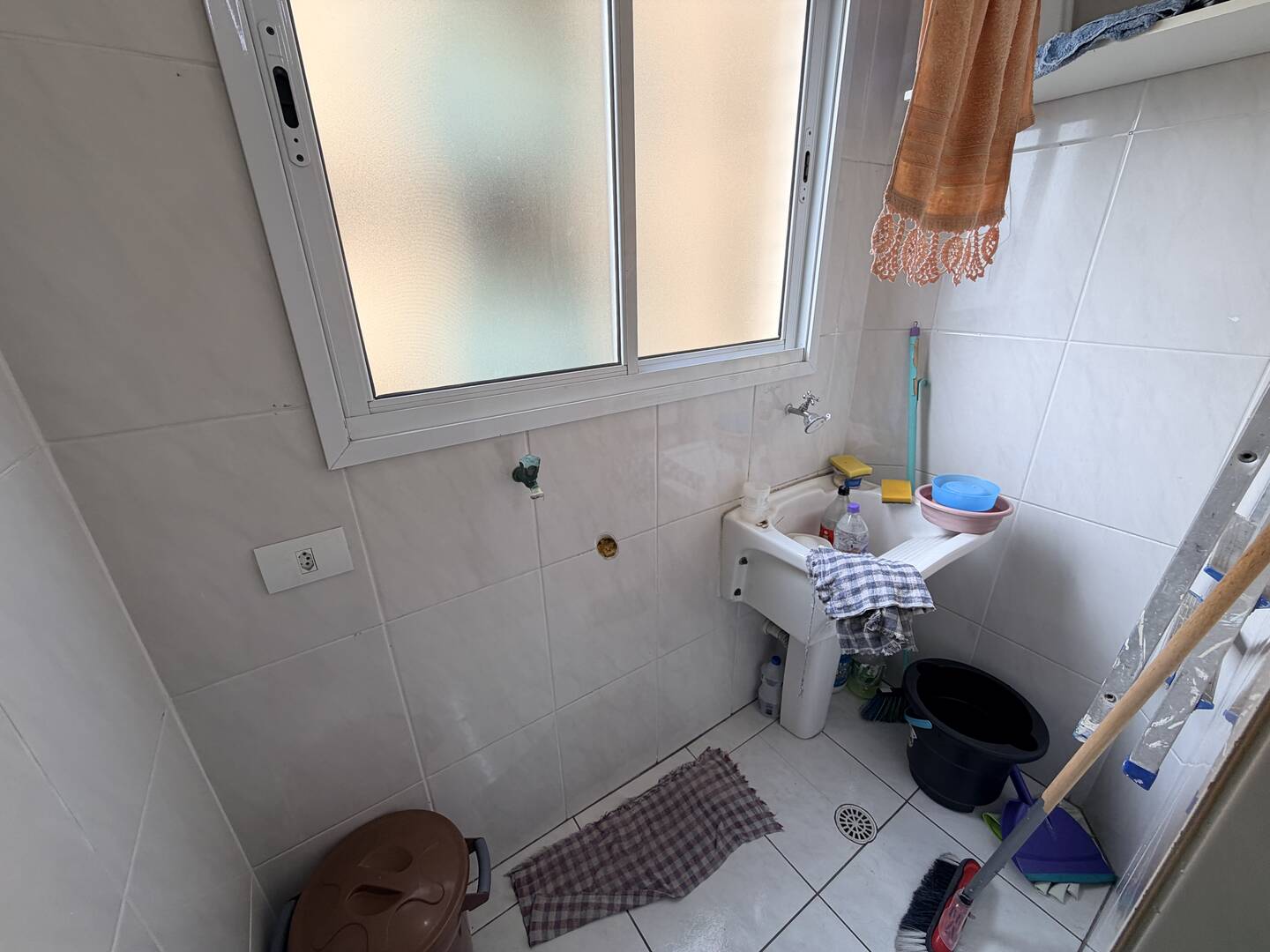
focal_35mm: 14
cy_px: 476
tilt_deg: -23.0
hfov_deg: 102.1
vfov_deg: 85.7
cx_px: 635
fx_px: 514
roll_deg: +0.2
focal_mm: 2.22
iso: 40
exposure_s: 1/128
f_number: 2.2
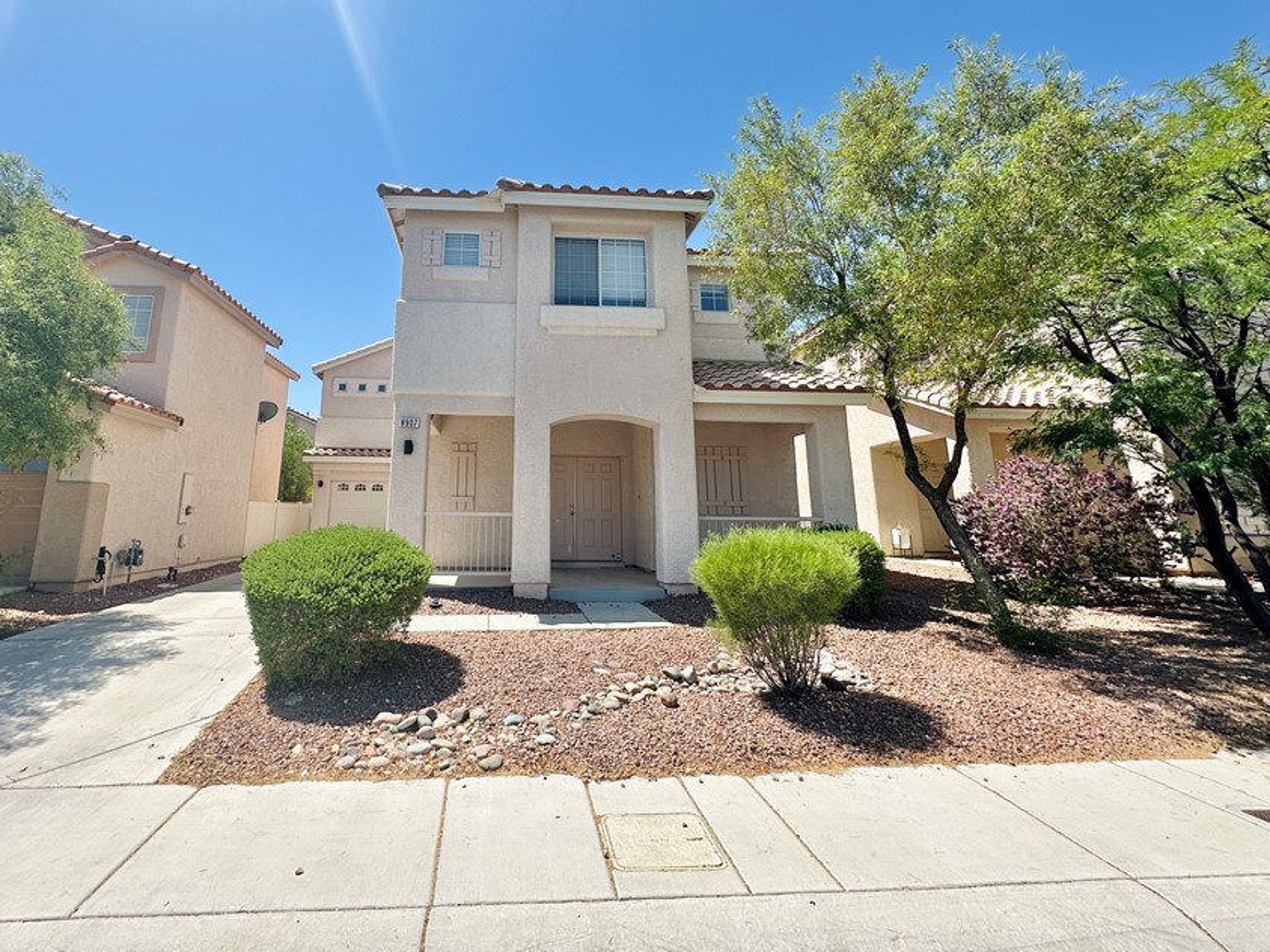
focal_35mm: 17
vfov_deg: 73.9
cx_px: 533
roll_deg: -0.3
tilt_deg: +13.5
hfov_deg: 90.3
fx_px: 624
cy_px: 383
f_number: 2.2
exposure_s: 1/1689
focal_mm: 2.22
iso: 40
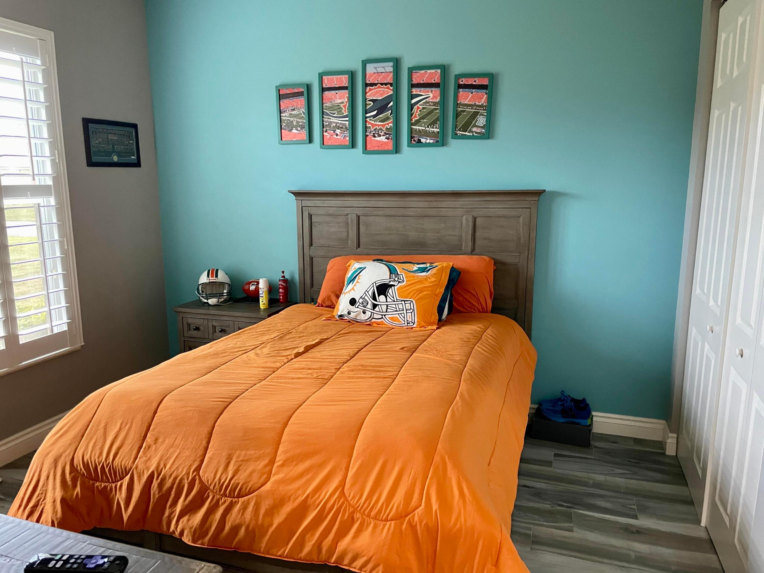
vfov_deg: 53.1
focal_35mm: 26
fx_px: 574
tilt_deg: -10.0
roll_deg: +1.1
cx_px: 382
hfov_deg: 67.3
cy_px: 286
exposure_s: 1/40
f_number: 1.6
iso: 500
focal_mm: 4.2
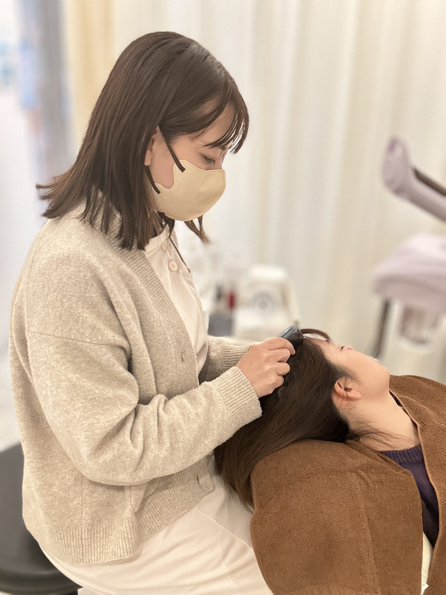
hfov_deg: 46.8
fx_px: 515
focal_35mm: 30
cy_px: 298
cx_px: 223
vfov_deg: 60.0
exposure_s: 1/60
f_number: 1.9
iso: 250
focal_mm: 2.69
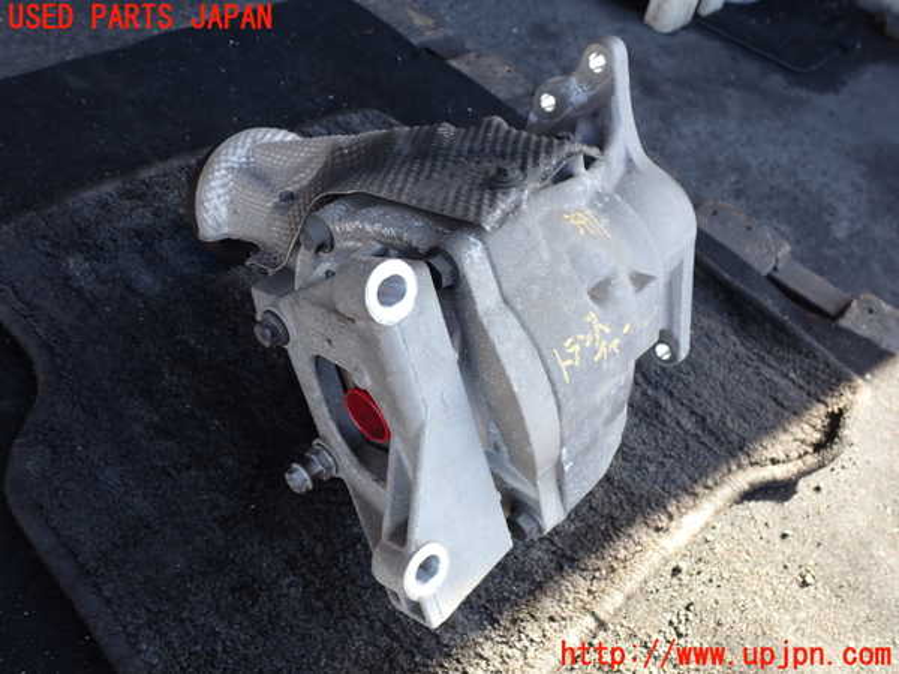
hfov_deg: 60.0
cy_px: 337
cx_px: 450
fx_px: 779
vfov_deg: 46.8
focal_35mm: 30
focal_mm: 5.4
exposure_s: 1/80
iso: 100
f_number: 3.2
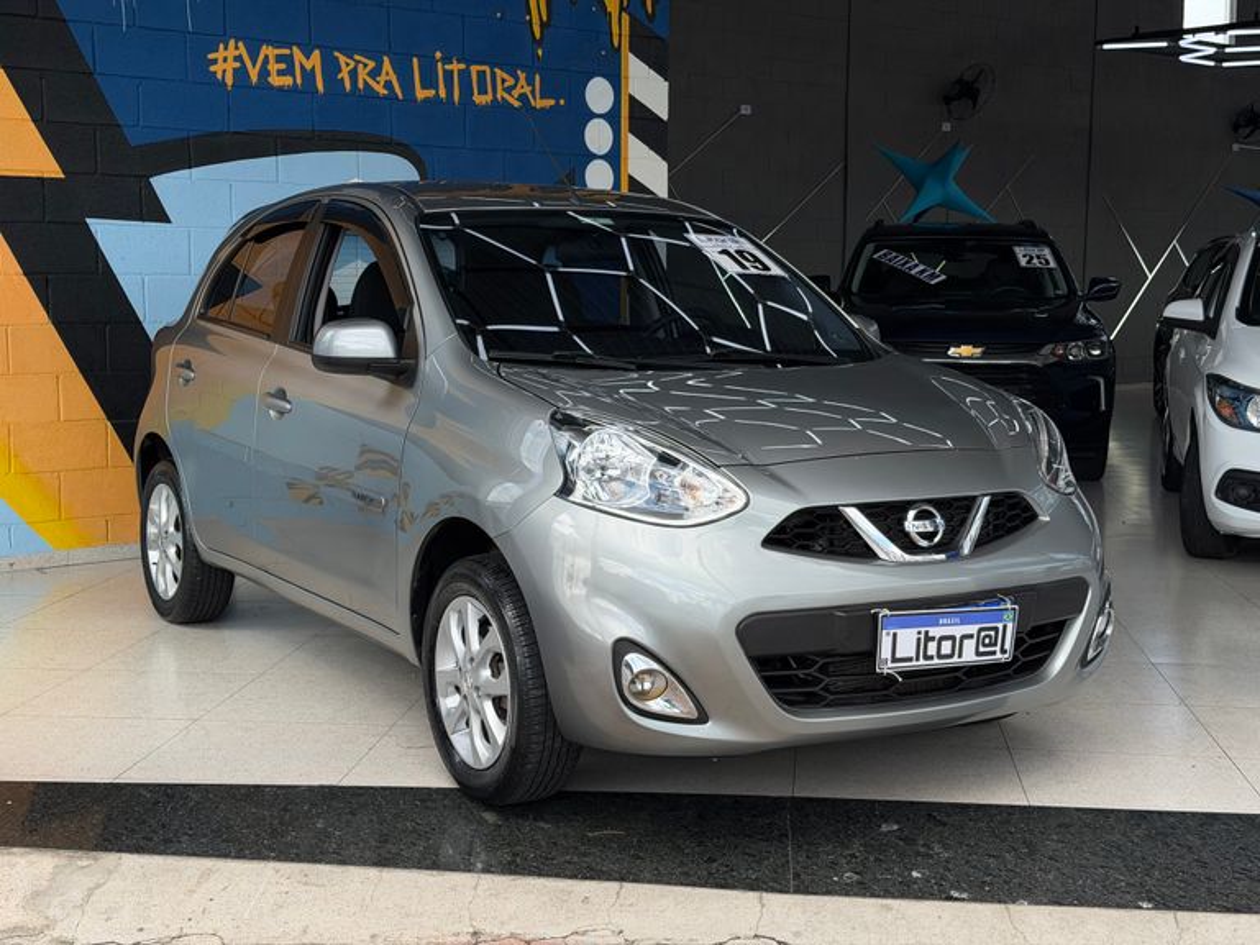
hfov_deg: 39.7
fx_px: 1747
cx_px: 630
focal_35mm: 48
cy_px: 472
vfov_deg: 30.3
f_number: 1.78
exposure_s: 1/1330
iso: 64
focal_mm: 6.76
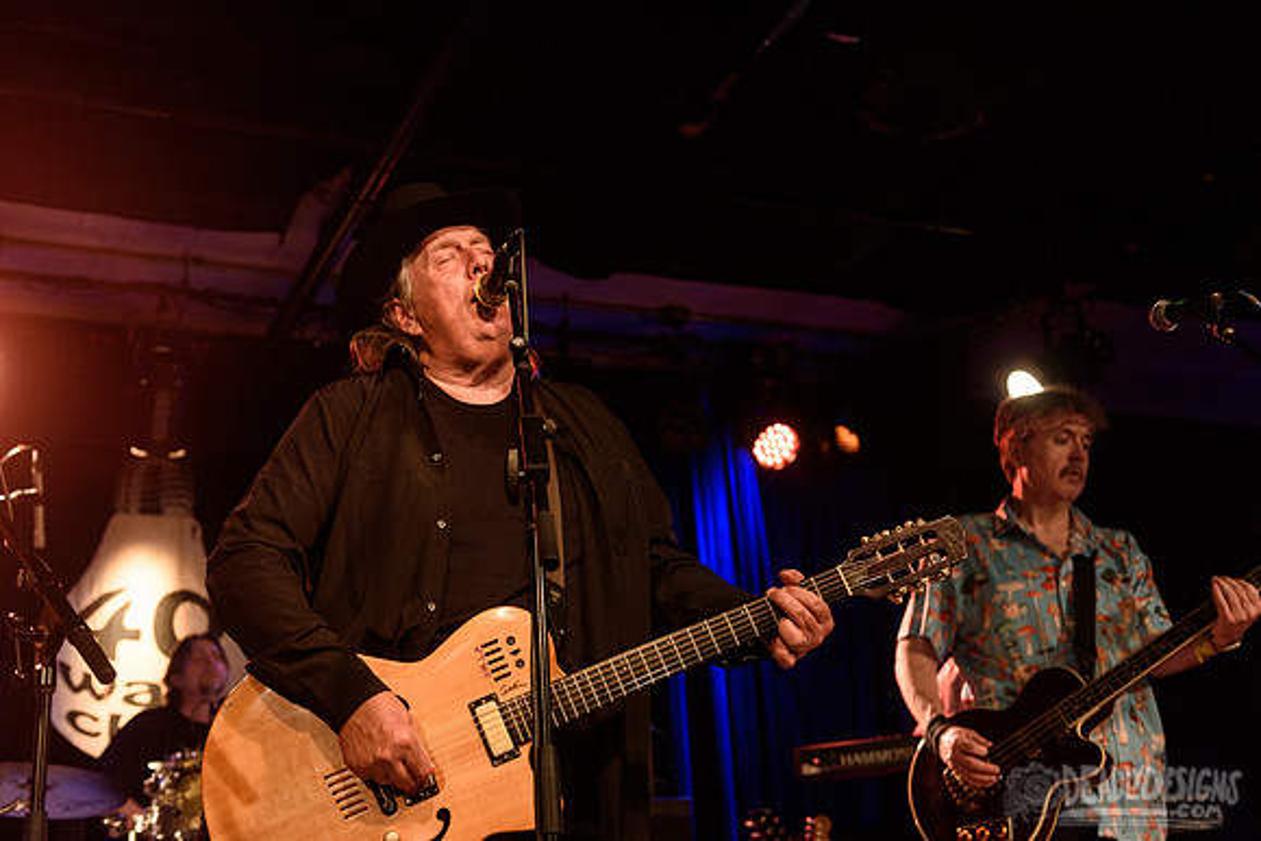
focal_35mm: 44
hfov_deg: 44.5
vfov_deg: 30.5
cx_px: 630
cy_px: 420
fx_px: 1542
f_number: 3.2
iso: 2500
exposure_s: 1/125
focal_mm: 44
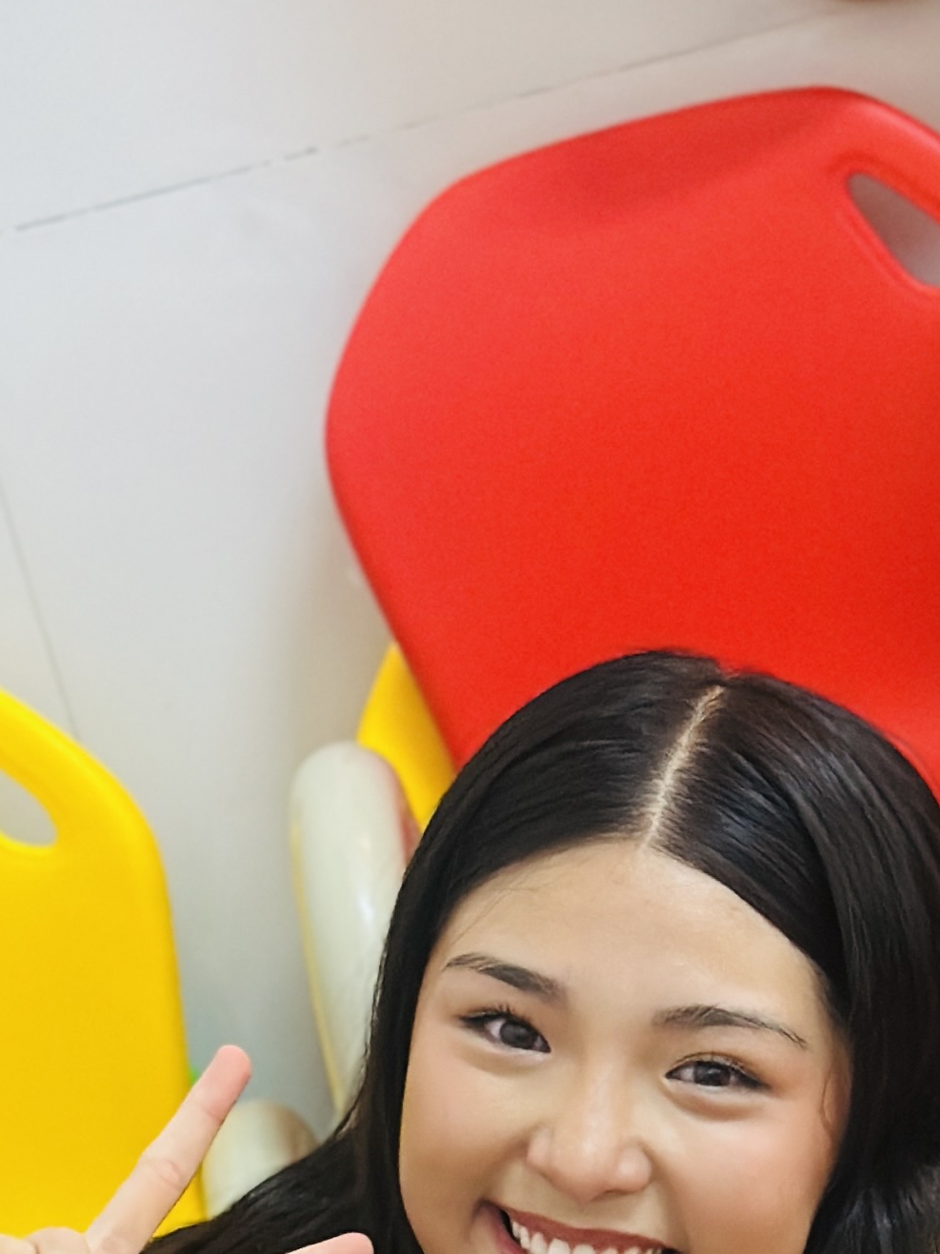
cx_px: 789
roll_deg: +13.8
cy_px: 1849
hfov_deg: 10.1
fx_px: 5325
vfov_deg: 12.8
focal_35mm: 147
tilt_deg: -26.1
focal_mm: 6.86
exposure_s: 1/58
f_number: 1.78
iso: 400
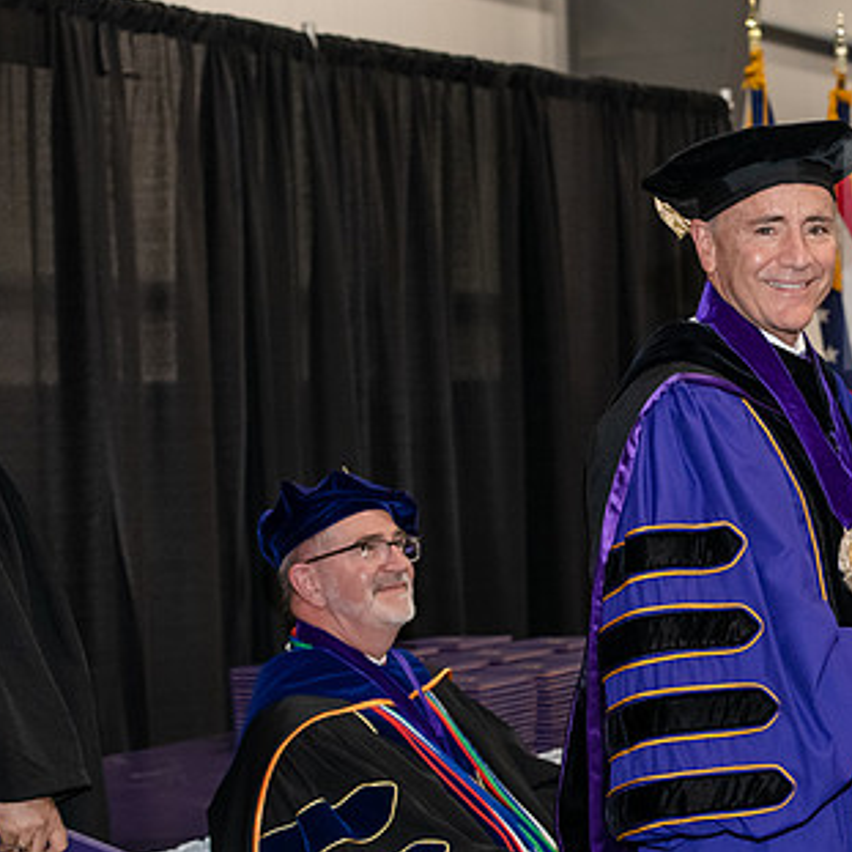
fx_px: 3091
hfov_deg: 15.5
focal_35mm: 111
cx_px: 762
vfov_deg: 15.7
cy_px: 473
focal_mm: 70
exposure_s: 1/200
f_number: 5
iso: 2500
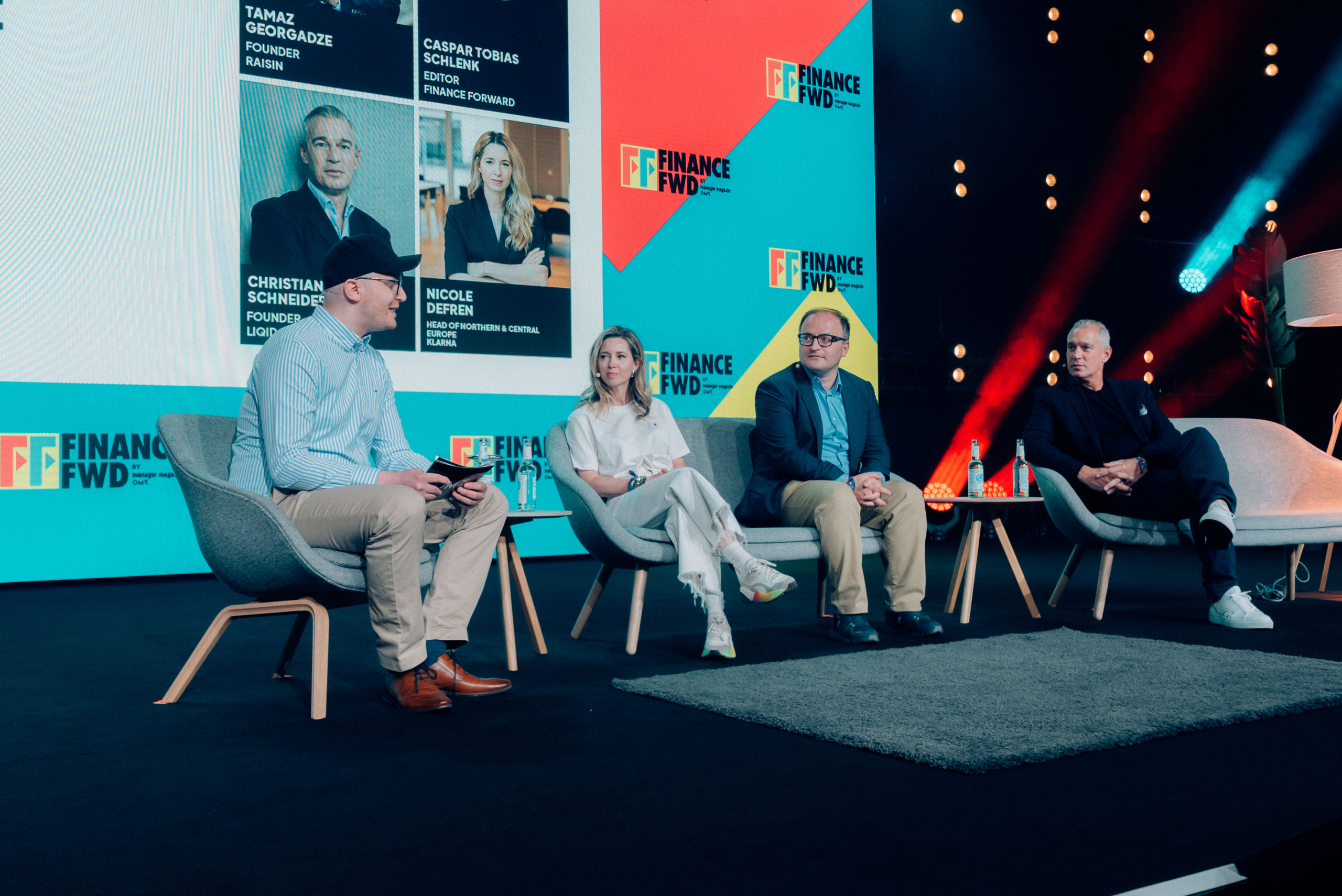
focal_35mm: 33
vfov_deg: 40.0
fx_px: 1231
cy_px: 448
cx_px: 671
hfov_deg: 57.2
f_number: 4
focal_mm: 33
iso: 1250
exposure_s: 1/160
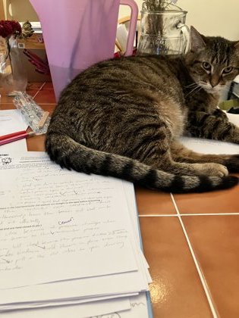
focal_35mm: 28
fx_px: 258
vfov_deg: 63.4
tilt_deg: -29.5
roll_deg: -2.0
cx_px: 120
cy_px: 159
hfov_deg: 49.7
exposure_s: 1/40
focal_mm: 3.99
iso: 320
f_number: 1.8
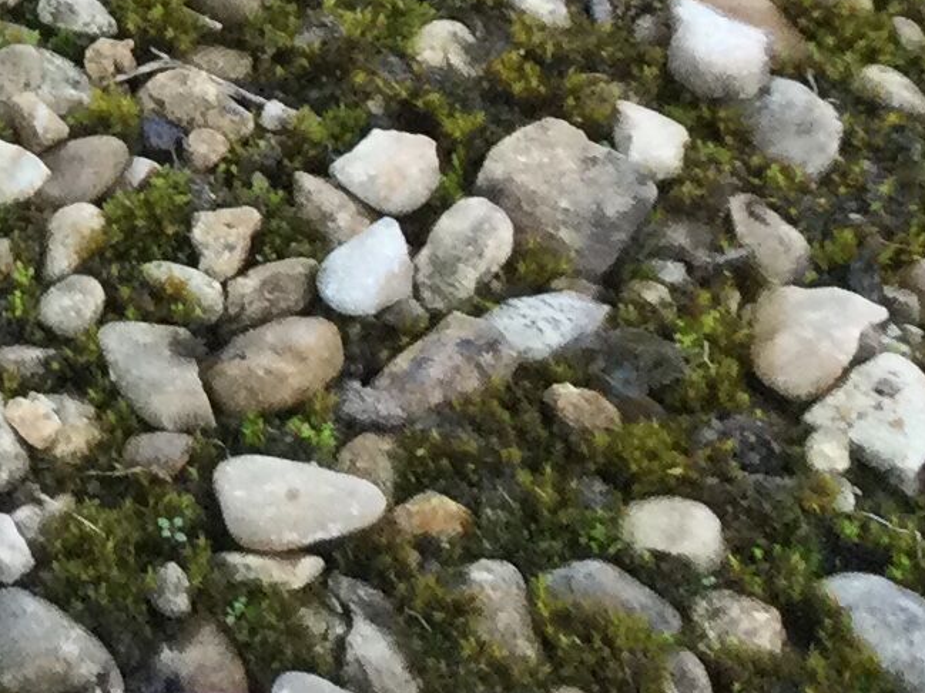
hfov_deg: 11.8
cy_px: -523
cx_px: -710
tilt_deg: -40.2
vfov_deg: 9.1
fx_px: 4166
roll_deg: +0.8
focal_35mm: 156
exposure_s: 1/33
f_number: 2.4
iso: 32
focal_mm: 3.3
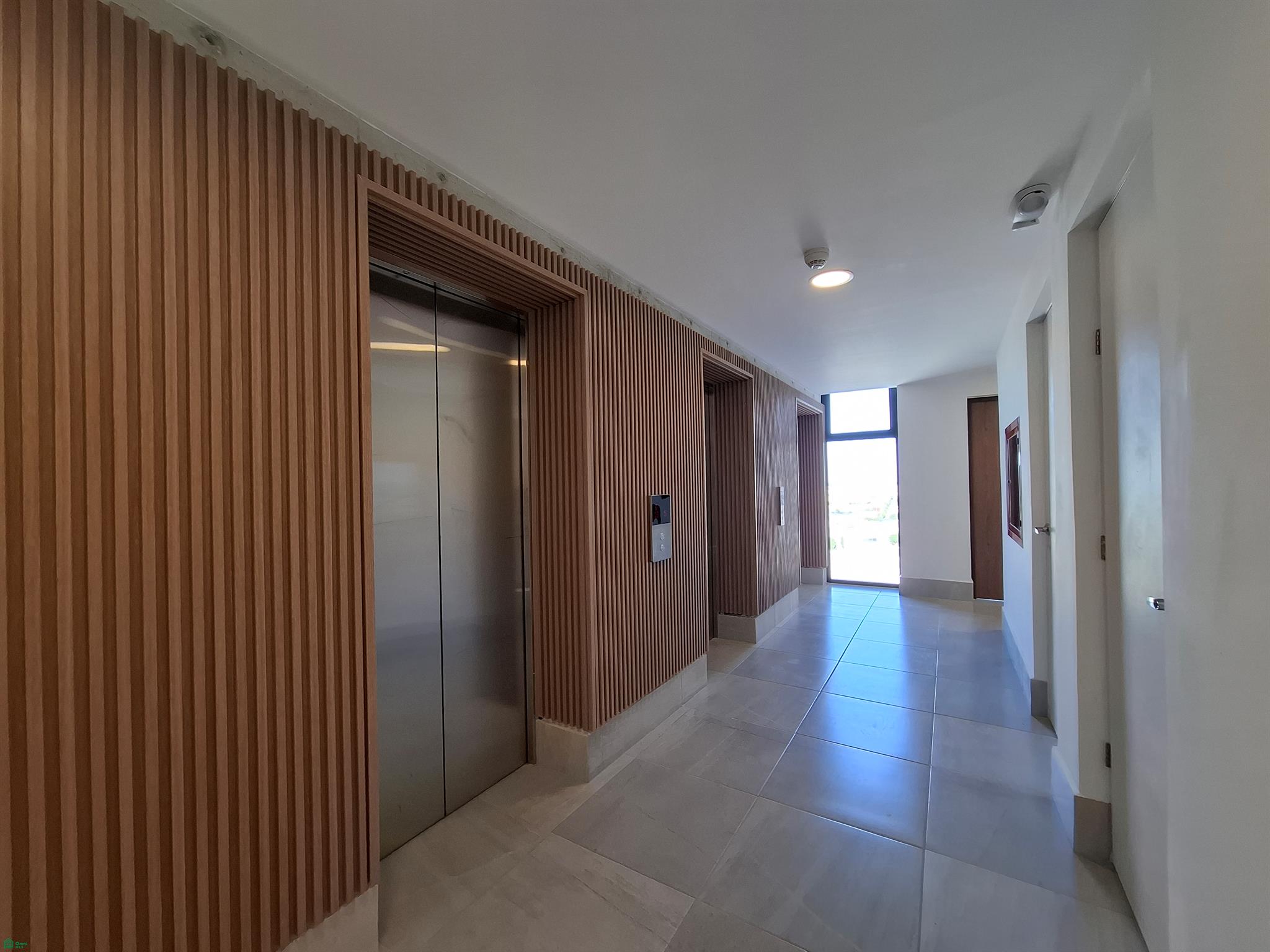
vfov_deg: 89.9
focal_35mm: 13
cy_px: 476
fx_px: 477
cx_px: 635
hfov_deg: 106.2
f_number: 2.2
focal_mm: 1.74
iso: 40
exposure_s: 1/40
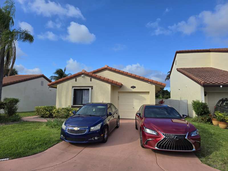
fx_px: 151
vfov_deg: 58.9
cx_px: 114
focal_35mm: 23
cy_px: 86
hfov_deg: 73.9
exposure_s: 1/1099
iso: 25
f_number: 1.8
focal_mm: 5.4
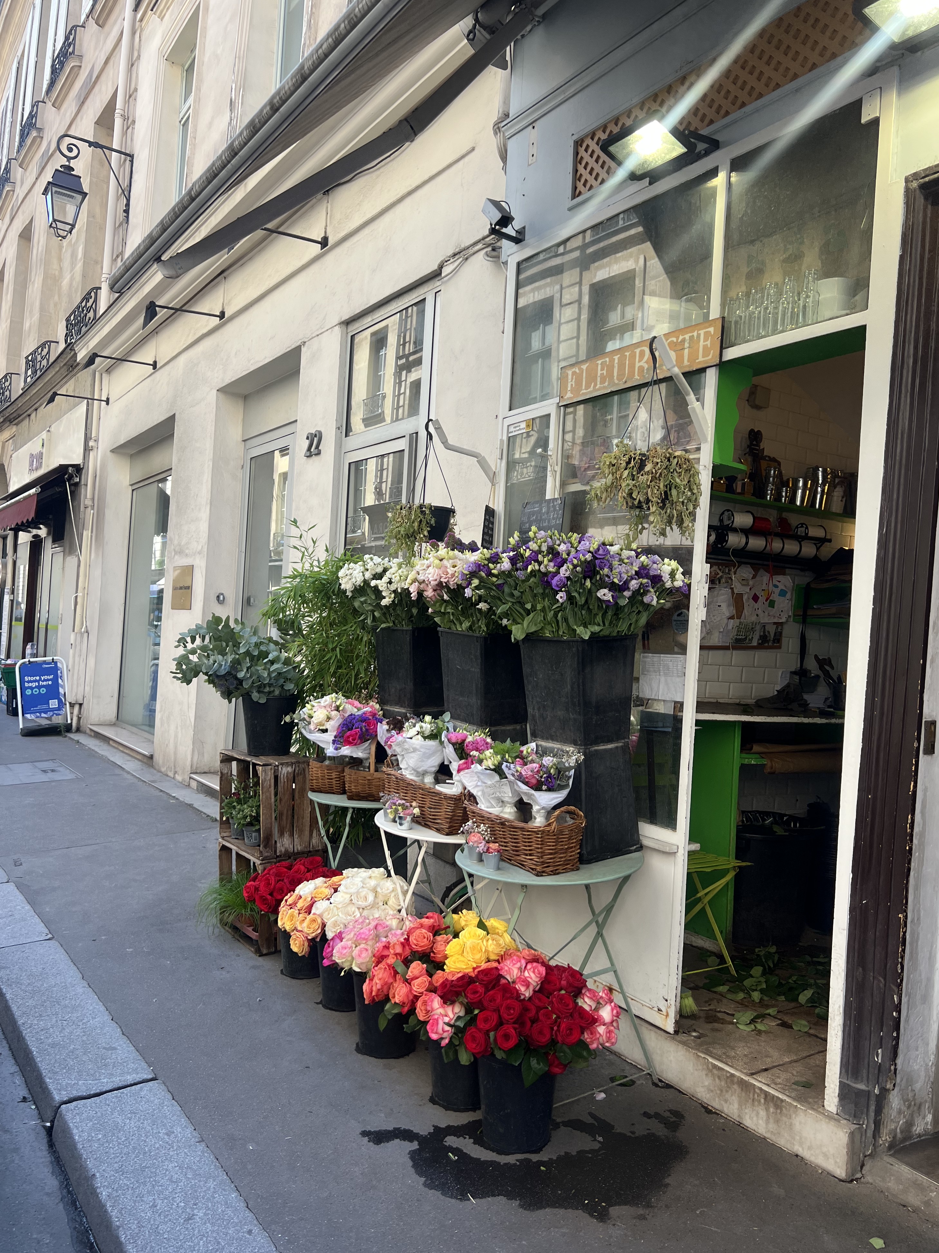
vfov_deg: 65.3
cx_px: 472
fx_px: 977
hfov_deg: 51.4
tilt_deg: +2.0
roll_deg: -3.5
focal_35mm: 27
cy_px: 623
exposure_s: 1/506
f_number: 1.5
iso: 50
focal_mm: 5.7
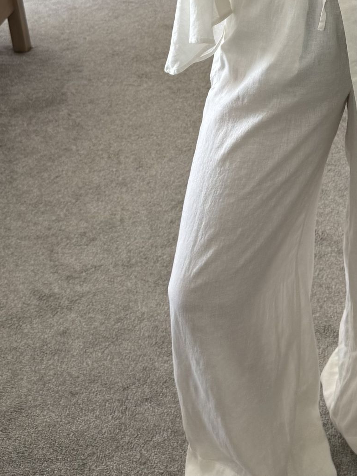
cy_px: -1
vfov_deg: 30.0
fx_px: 825
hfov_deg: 23.7
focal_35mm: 60
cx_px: 325
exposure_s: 1/121
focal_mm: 6.76
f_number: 1.78
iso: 125
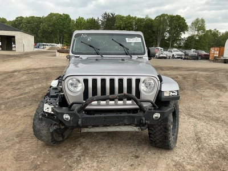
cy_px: 86
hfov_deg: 63.4
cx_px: 114
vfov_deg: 49.7
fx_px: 184
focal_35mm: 28
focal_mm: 3
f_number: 1.8
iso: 16
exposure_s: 1/122
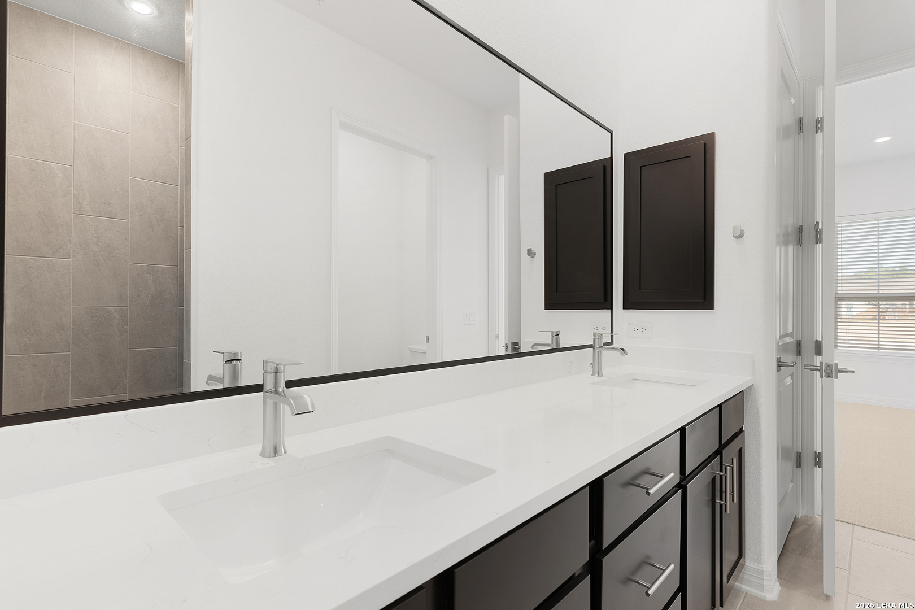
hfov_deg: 93.3
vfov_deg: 70.4
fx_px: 432
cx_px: 458
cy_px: 305
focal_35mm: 17
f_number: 9
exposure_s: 1/1.67
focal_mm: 17
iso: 100
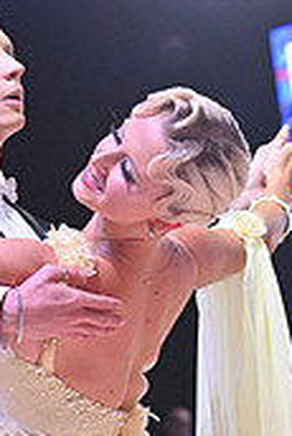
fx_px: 2865
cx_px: 77
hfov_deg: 5.8
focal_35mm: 236
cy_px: 535
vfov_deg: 8.6
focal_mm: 70
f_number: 5
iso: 4000
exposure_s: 1/400
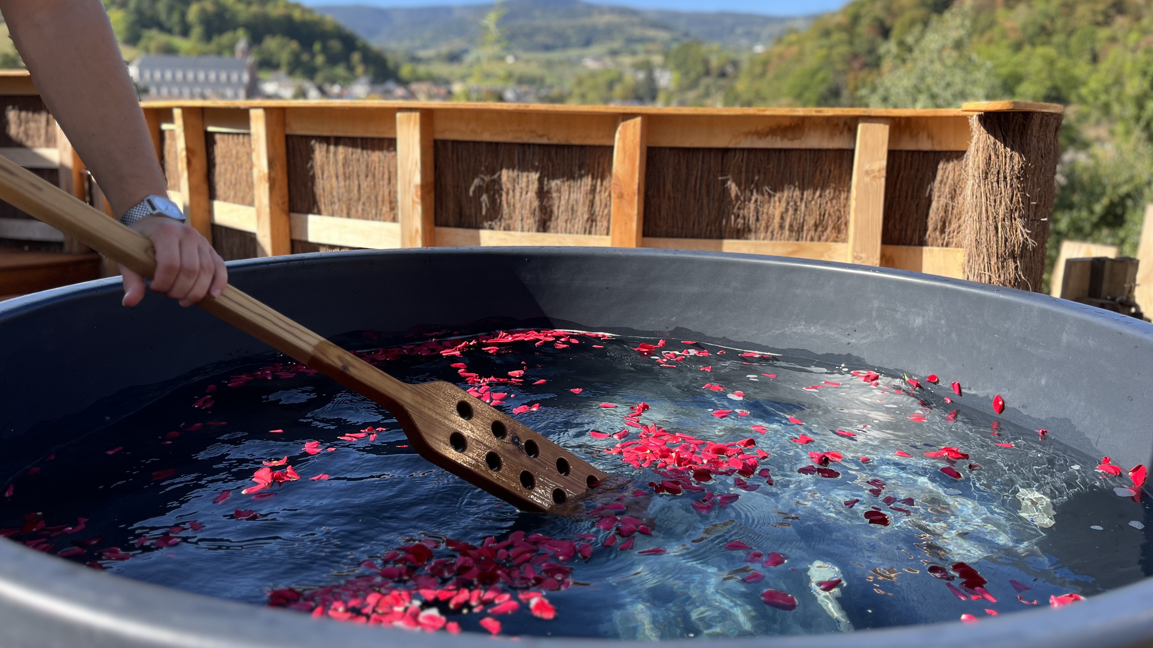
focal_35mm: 29
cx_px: 564
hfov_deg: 66.1
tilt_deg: -12.1
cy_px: 313
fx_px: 887
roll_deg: -0.9
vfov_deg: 40.2
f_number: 1.6
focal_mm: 5.1
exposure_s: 1/864
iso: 50
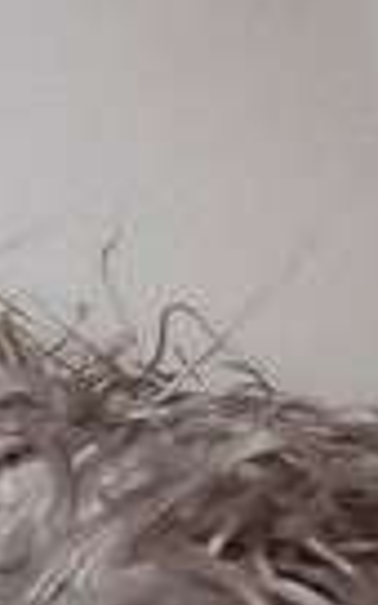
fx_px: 4978
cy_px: 475
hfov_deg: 4.2
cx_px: -840
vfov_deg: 6.9
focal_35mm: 302
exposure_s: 1/125
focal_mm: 55
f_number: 2.8
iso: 100
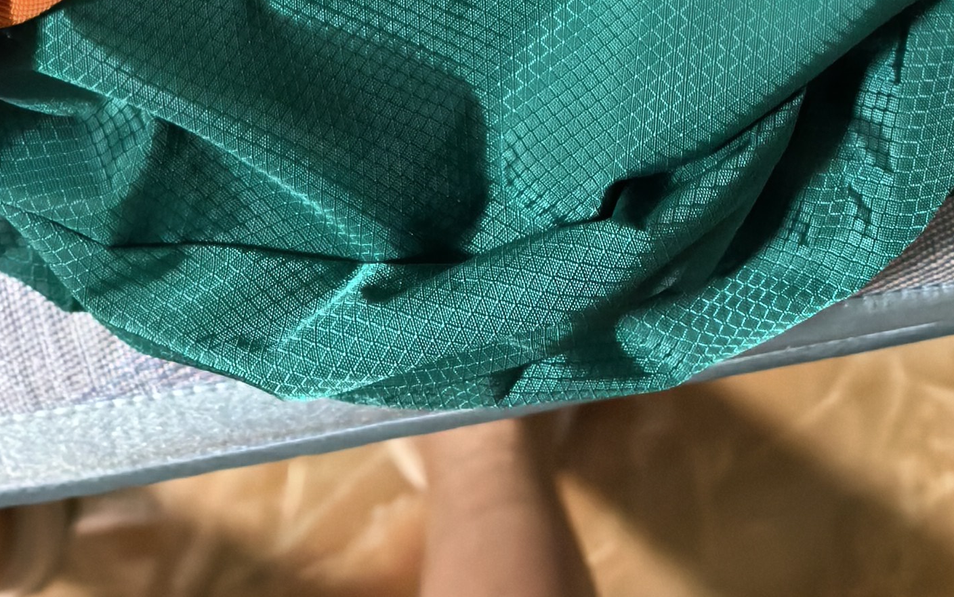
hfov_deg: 27.8
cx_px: 573
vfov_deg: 13.5
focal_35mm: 74
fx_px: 1924
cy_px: -776
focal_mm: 8.5
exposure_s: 1/552
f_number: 2
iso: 4000
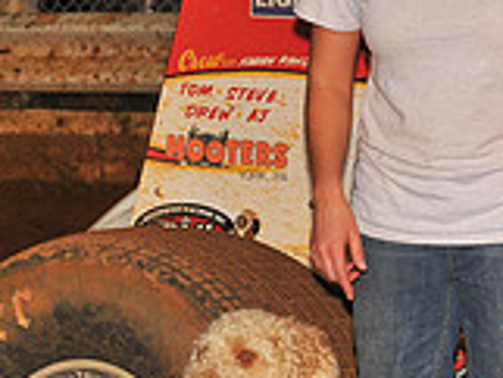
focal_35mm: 277
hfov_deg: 7.1
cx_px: 628
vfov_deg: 5.4
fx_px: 4028
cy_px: 248
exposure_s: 1/320
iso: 500
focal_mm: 80
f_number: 7.1
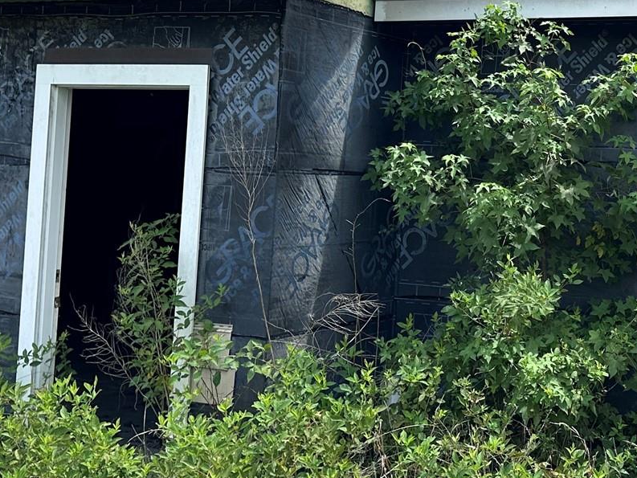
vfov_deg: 23.3
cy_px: 90
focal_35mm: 62
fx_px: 1141
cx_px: 533
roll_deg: -1.8
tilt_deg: +3.2
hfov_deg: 30.2
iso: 80
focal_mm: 6.86
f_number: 1.78
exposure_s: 1/2353
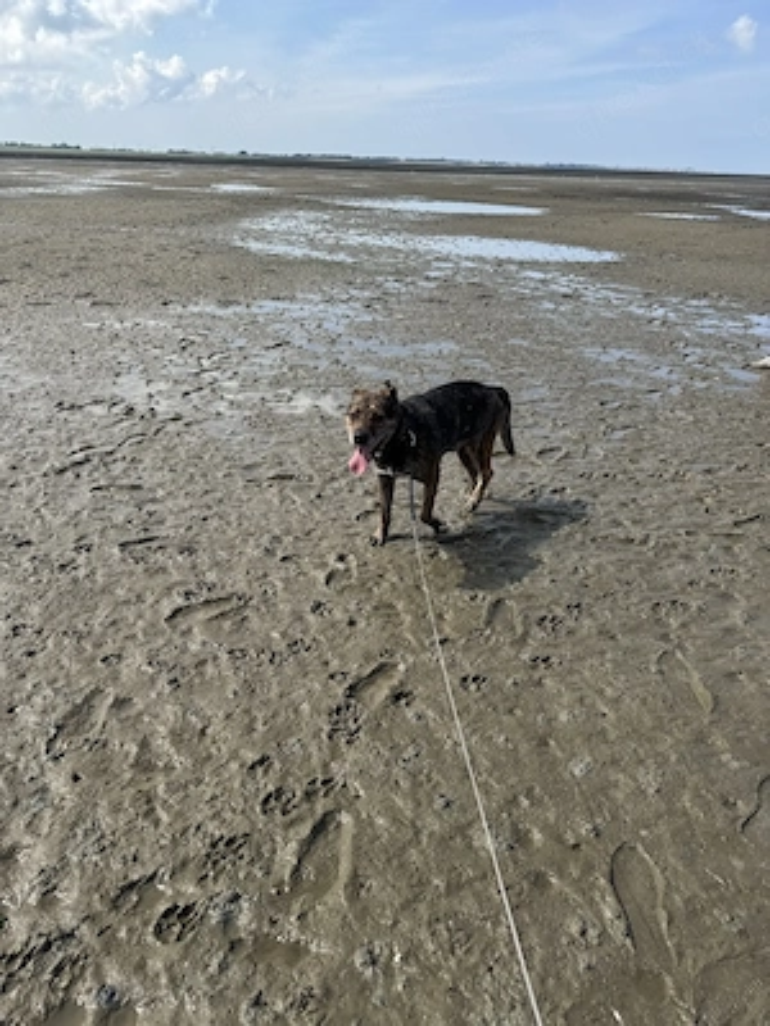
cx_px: 385
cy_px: 513
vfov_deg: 71.6
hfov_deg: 56.8
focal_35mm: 24
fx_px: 712
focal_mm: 6.76
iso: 80
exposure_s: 1/3802
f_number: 1.78
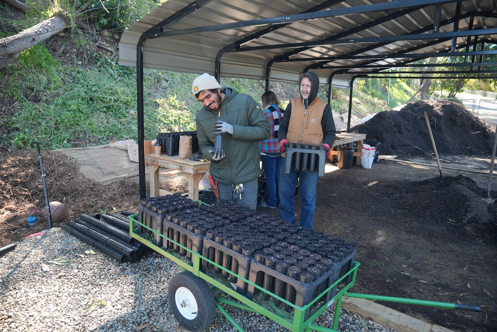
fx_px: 345
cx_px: 248
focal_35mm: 25
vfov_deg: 51.3
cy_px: 166
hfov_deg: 71.5
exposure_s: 1/125
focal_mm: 25
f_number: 2.8
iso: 400
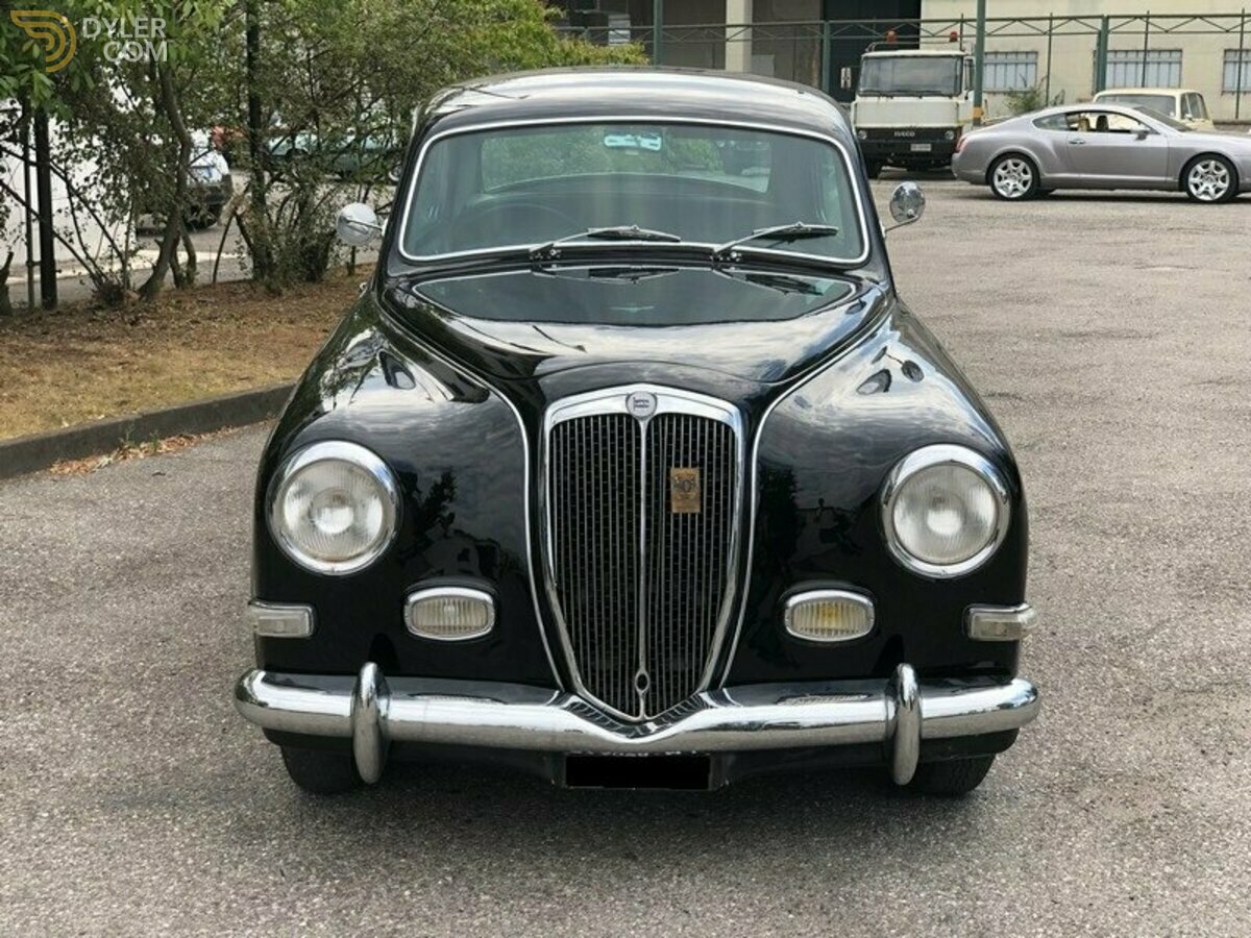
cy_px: 469
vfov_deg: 28.0
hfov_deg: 36.8
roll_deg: +0.8
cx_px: 626
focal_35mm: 52
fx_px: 1879
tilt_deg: -10.6
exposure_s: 1/403
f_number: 2.4
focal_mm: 6
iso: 16
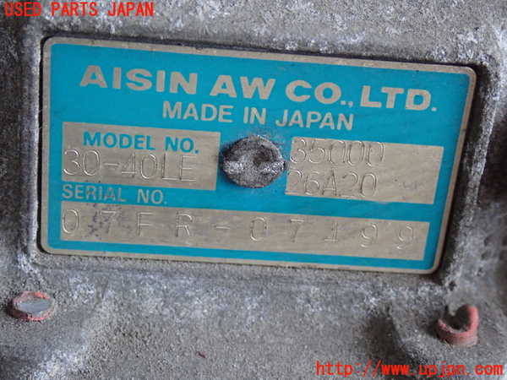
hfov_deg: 29.0
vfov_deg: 21.9
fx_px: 981
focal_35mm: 67
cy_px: 190
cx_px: 254
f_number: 3.8
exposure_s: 1/60
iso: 640
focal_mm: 11.88
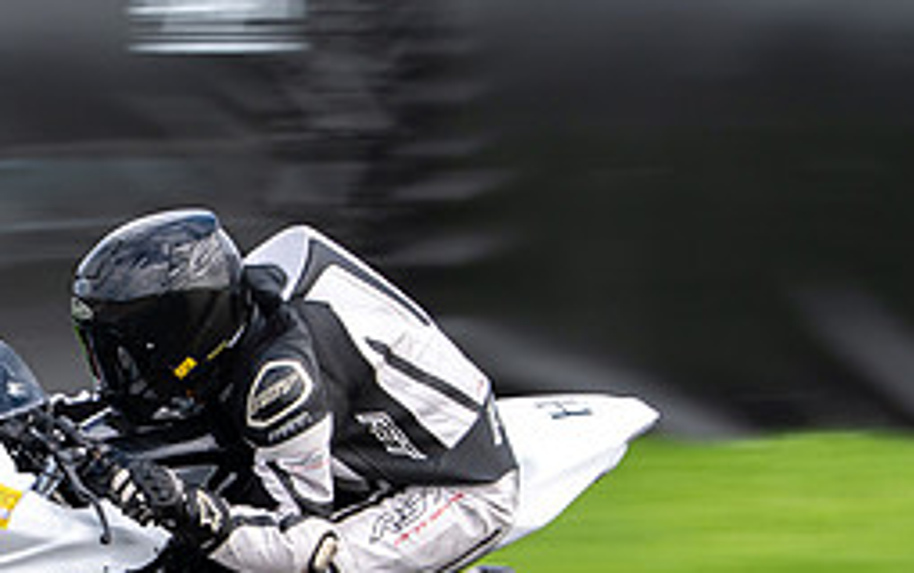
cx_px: 81
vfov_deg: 1.4
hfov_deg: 2.2
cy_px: 508
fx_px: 24089
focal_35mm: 966
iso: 320
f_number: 11
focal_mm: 381
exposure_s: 1/200
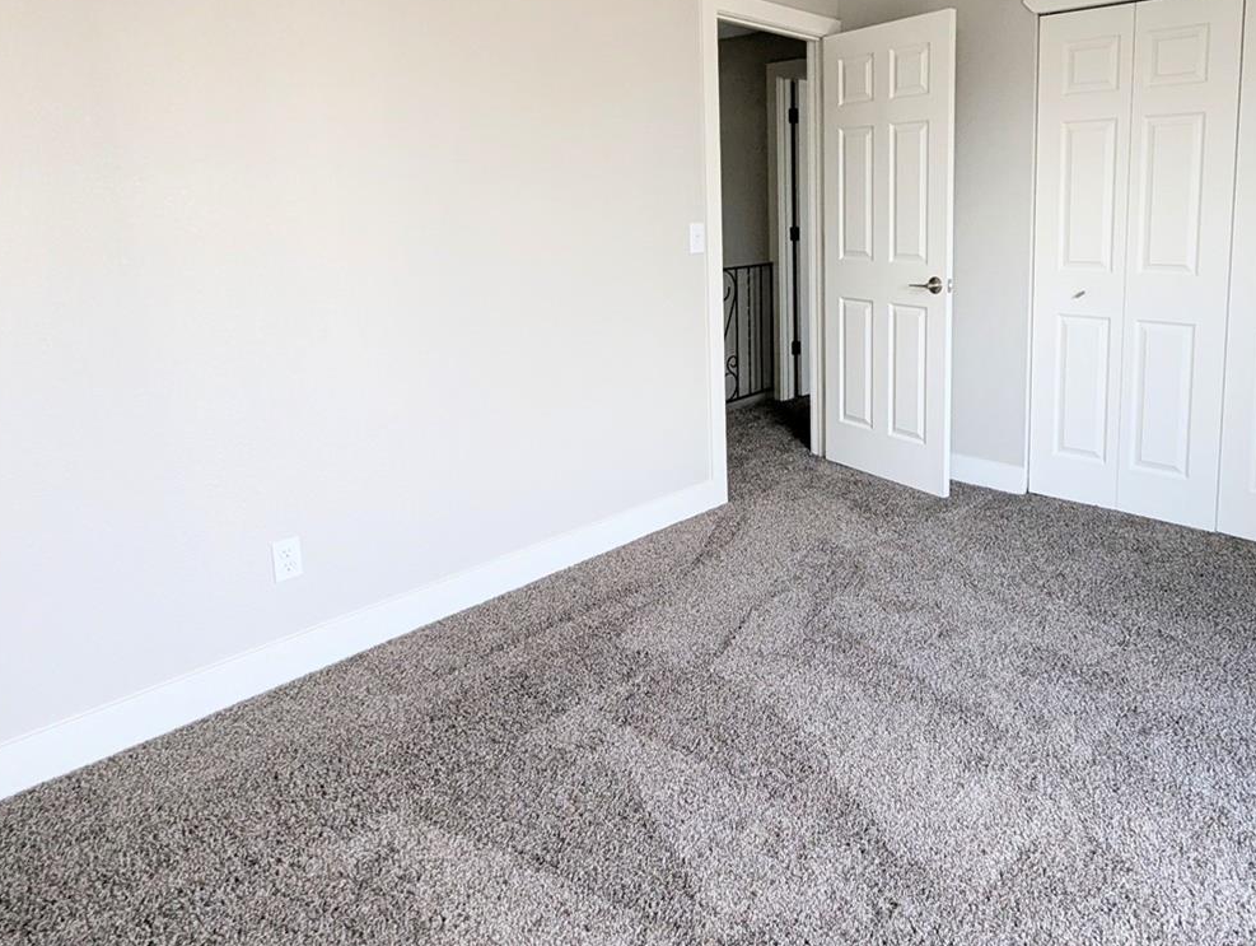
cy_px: 297
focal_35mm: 21
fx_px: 763
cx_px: 792
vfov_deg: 61.6
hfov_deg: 77.4
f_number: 2.2
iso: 54
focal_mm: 1.95
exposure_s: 1/120
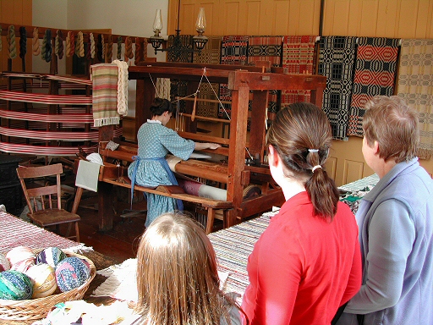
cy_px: 162
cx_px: 216
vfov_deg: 37.7
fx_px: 475
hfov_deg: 49.0
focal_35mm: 38
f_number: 2.8
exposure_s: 1/52.5
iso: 100
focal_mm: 8
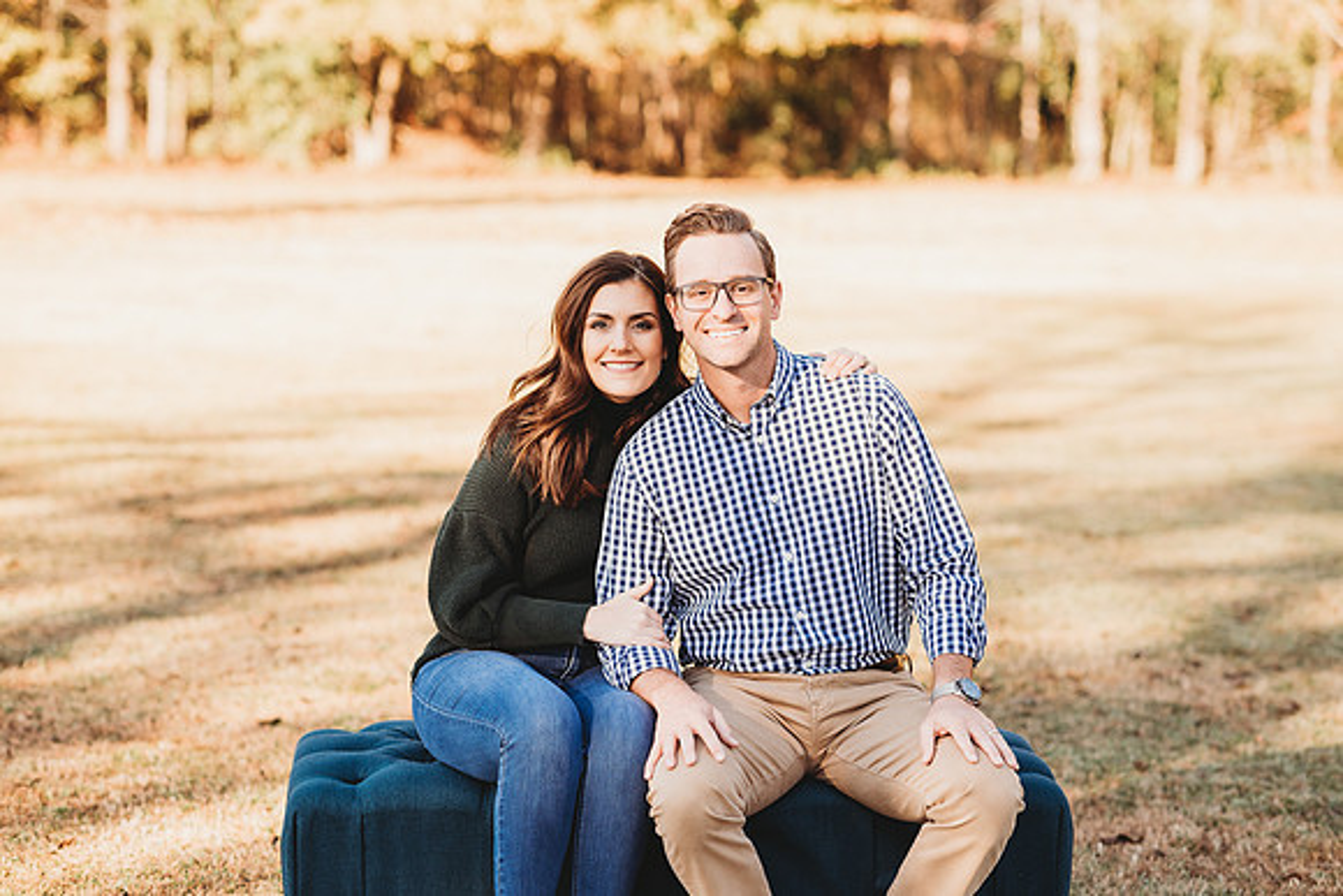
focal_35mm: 85
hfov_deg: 23.9
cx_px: 672
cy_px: 448
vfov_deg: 16.1
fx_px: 3172
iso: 200
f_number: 2.5
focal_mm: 85
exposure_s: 1/640
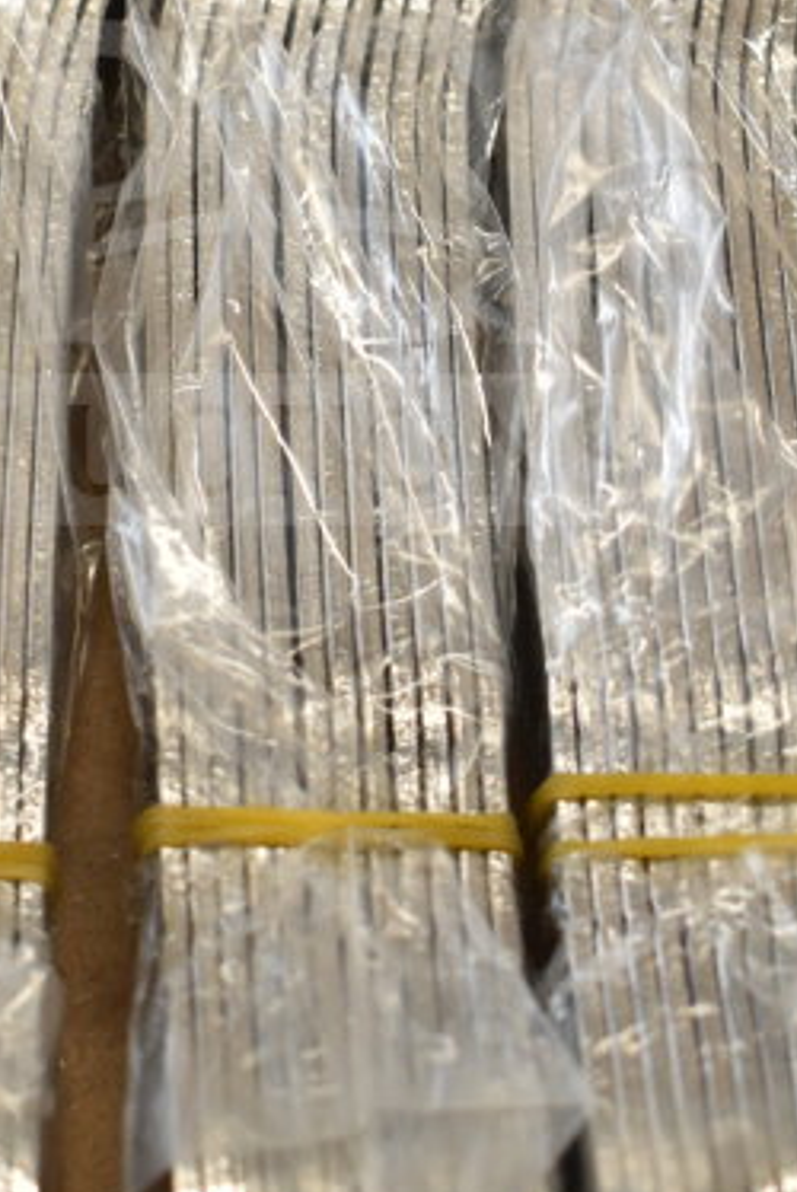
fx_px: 3646
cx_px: 300
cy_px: 273
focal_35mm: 110
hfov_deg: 12.5
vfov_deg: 18.4
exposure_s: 1/50
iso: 1000
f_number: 4.2
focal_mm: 30
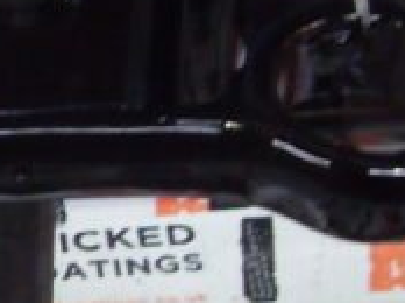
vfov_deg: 9.2
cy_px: 152
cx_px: 54
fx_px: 1881
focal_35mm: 161
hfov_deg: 12.2
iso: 200
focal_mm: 6.3
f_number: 2.8
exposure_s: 1/45
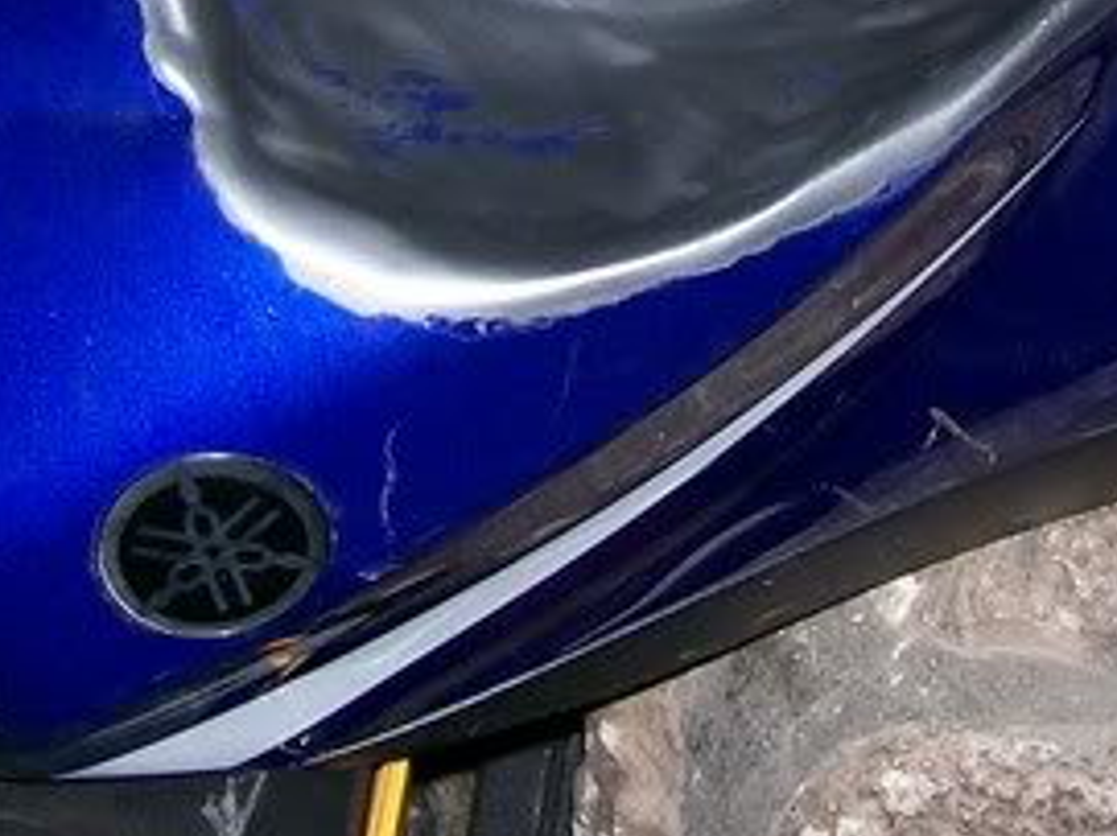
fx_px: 4387
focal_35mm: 136
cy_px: -152
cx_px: 775
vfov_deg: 10.7
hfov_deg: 14.5
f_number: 2.7
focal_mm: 6
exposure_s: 1/64
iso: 80
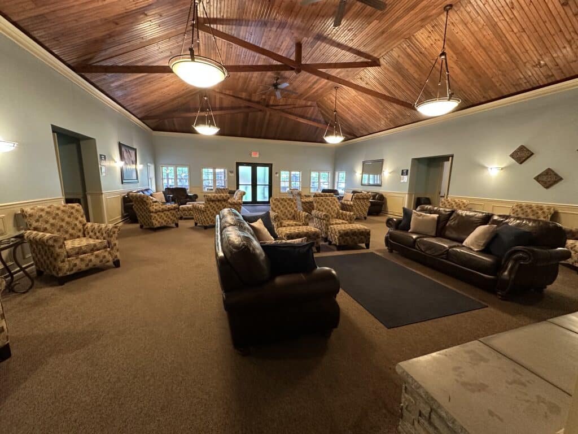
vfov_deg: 85.7
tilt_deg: -9.0
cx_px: 289
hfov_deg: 102.1
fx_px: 234
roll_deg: -1.7
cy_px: 217
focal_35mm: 14
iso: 400
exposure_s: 1/60
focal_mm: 2.22
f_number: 2.2
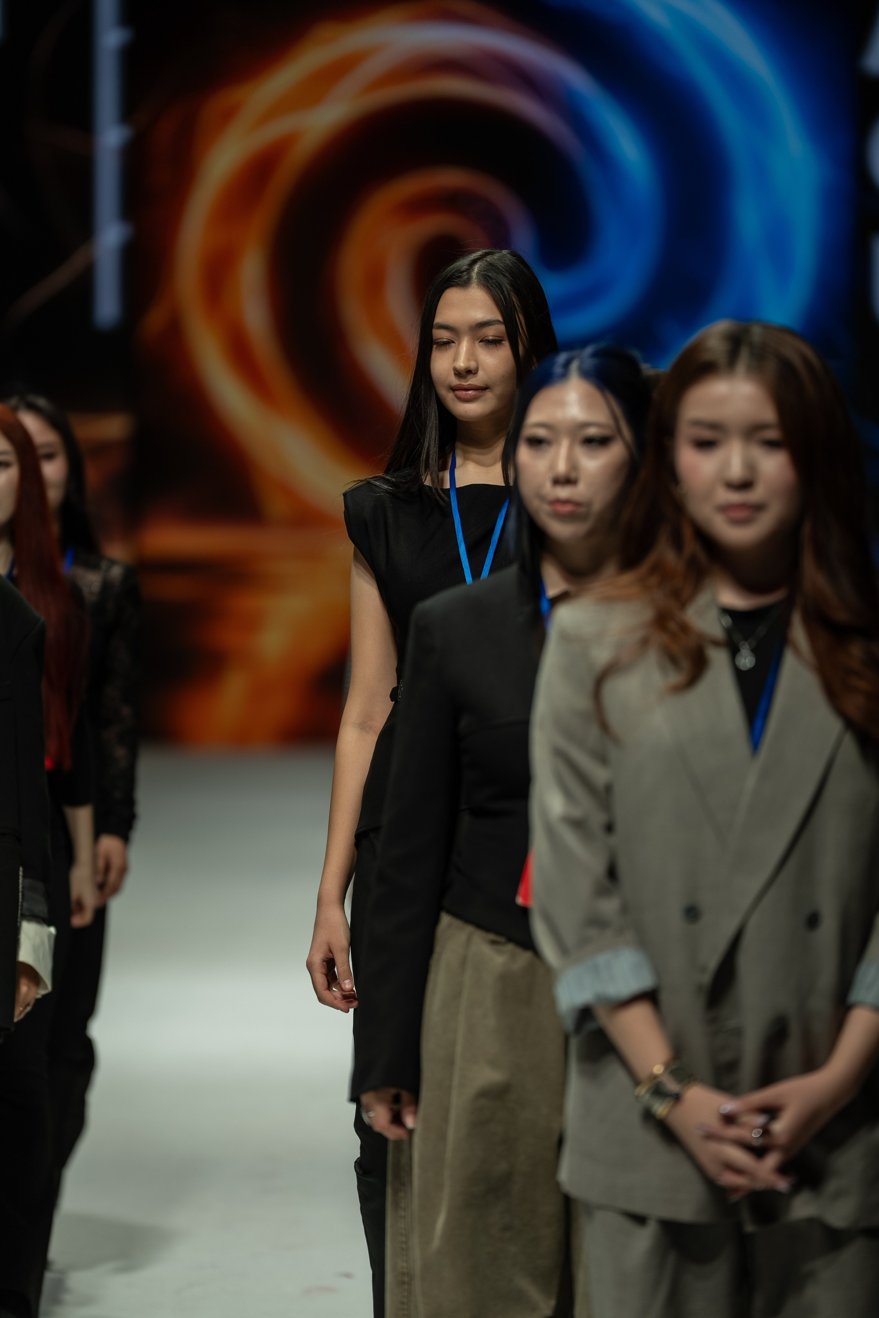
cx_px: 440
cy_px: 659
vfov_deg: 10.3
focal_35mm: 200
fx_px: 7324
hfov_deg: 6.9
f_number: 3.2
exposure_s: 1/320
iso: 200
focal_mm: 200
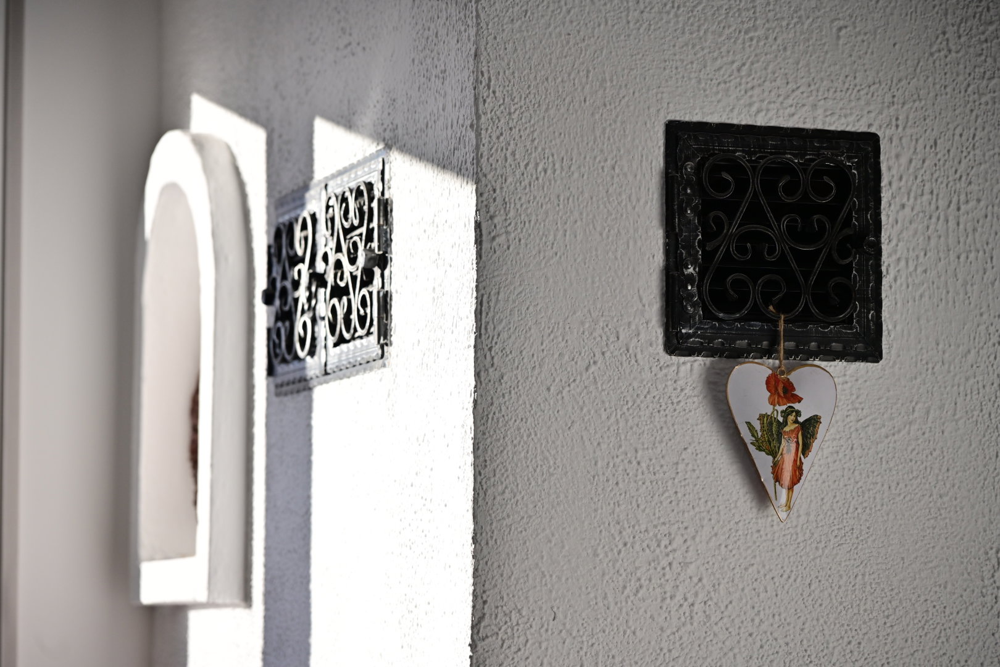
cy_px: 334
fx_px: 3333
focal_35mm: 120
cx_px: 500
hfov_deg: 17.1
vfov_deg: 11.4
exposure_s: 1/1250
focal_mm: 120
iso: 400
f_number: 4
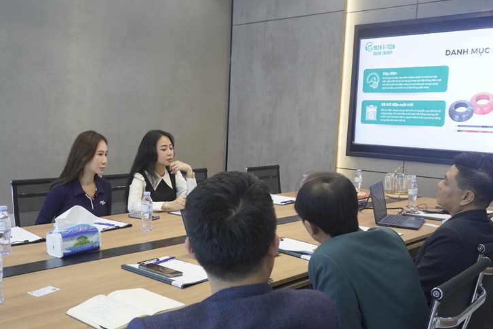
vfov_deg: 34.1
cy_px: 198
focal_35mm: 39
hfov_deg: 49.5
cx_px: 221
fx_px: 534
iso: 1250
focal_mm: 18
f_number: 4
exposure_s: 1/160
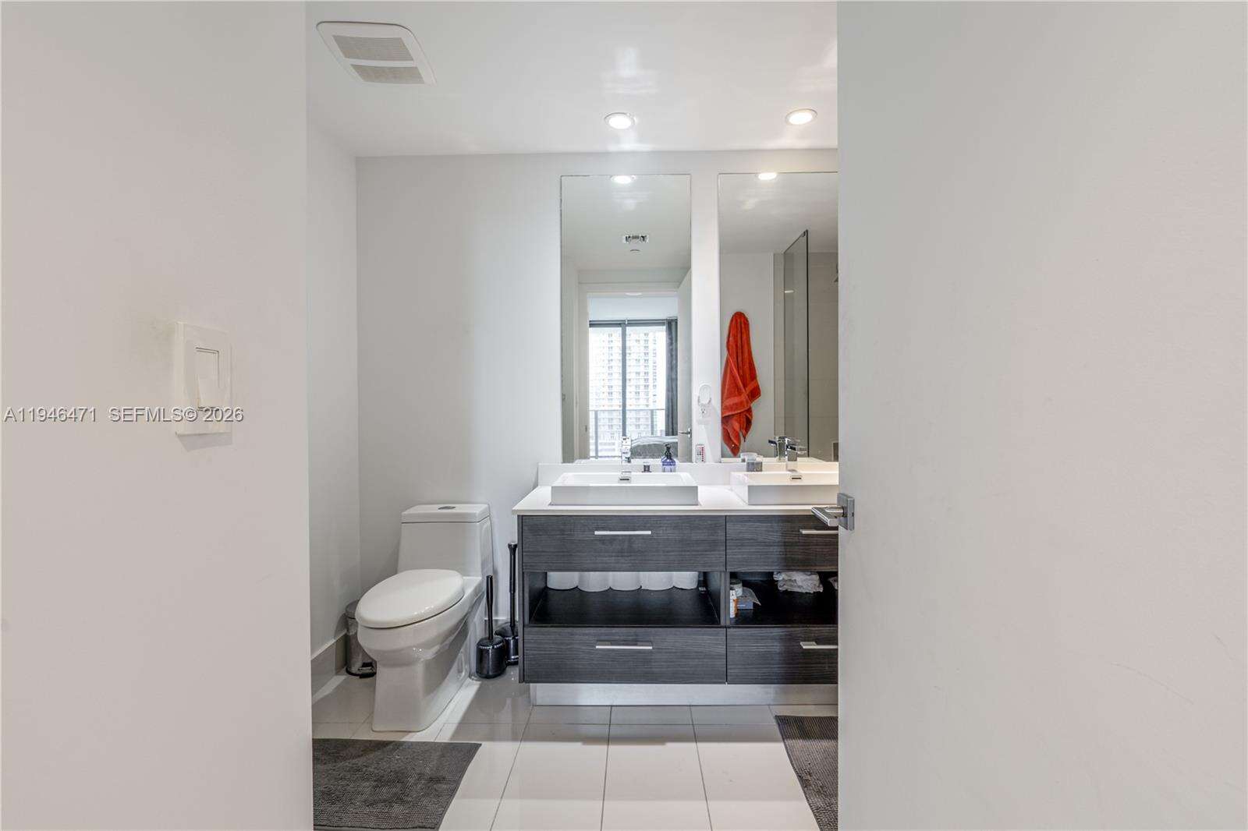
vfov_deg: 73.7
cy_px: 416
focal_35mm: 16
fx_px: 555
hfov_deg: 96.7
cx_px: 624
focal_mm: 16
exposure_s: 1/8
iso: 200
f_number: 8
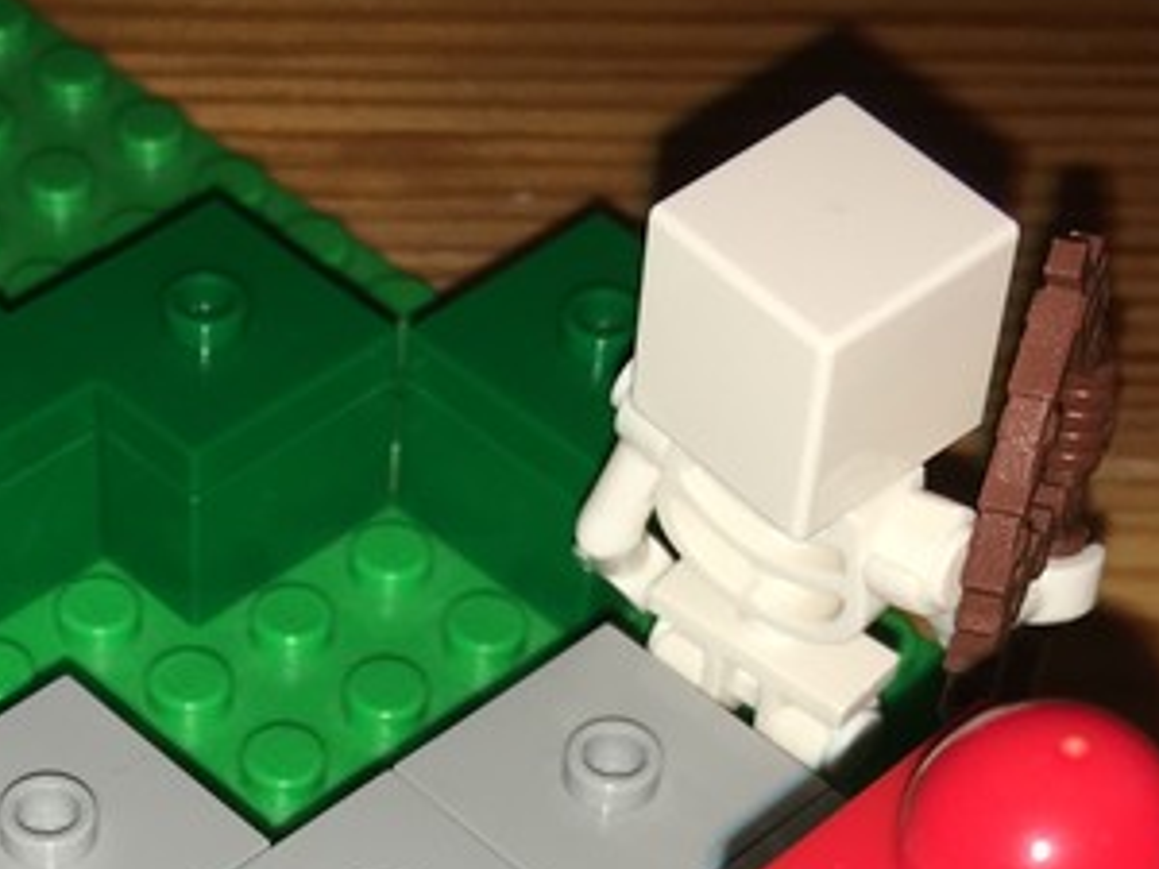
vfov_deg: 15.7
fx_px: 2913
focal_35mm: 87
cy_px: 1265
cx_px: 286
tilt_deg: -56.4
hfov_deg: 22.3
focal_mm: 4.15
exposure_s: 1/129
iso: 25
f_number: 2.2
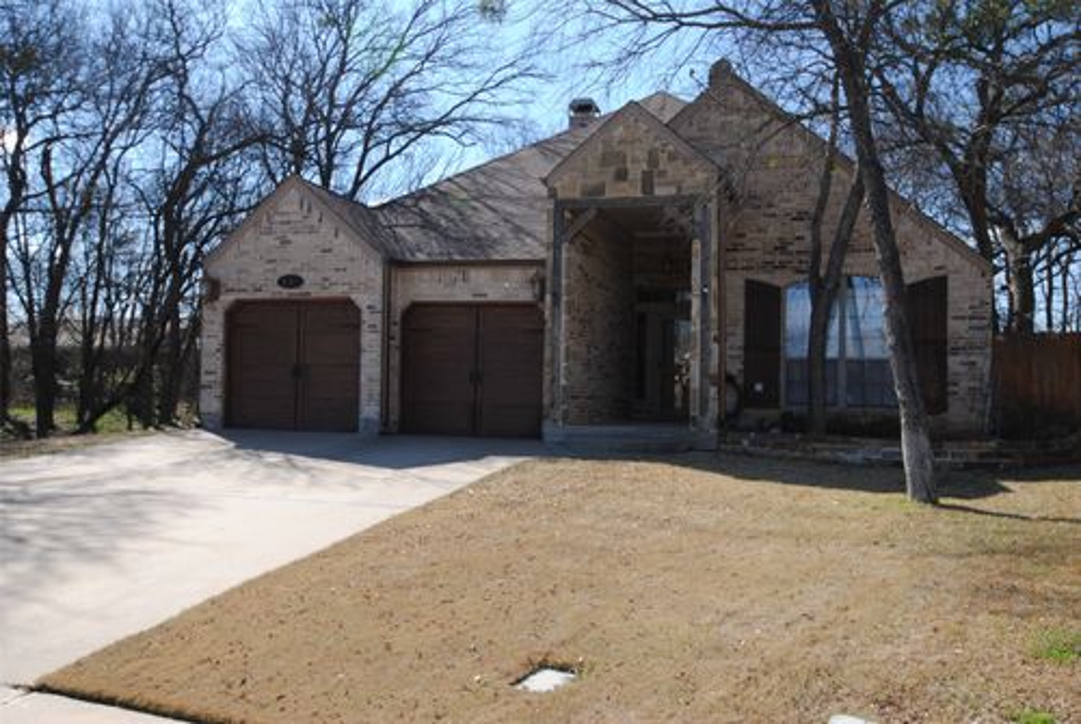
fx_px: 902
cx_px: 540
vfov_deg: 43.7
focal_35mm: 30
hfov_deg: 61.9
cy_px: 362
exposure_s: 1/200
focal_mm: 20
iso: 100
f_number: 7.1
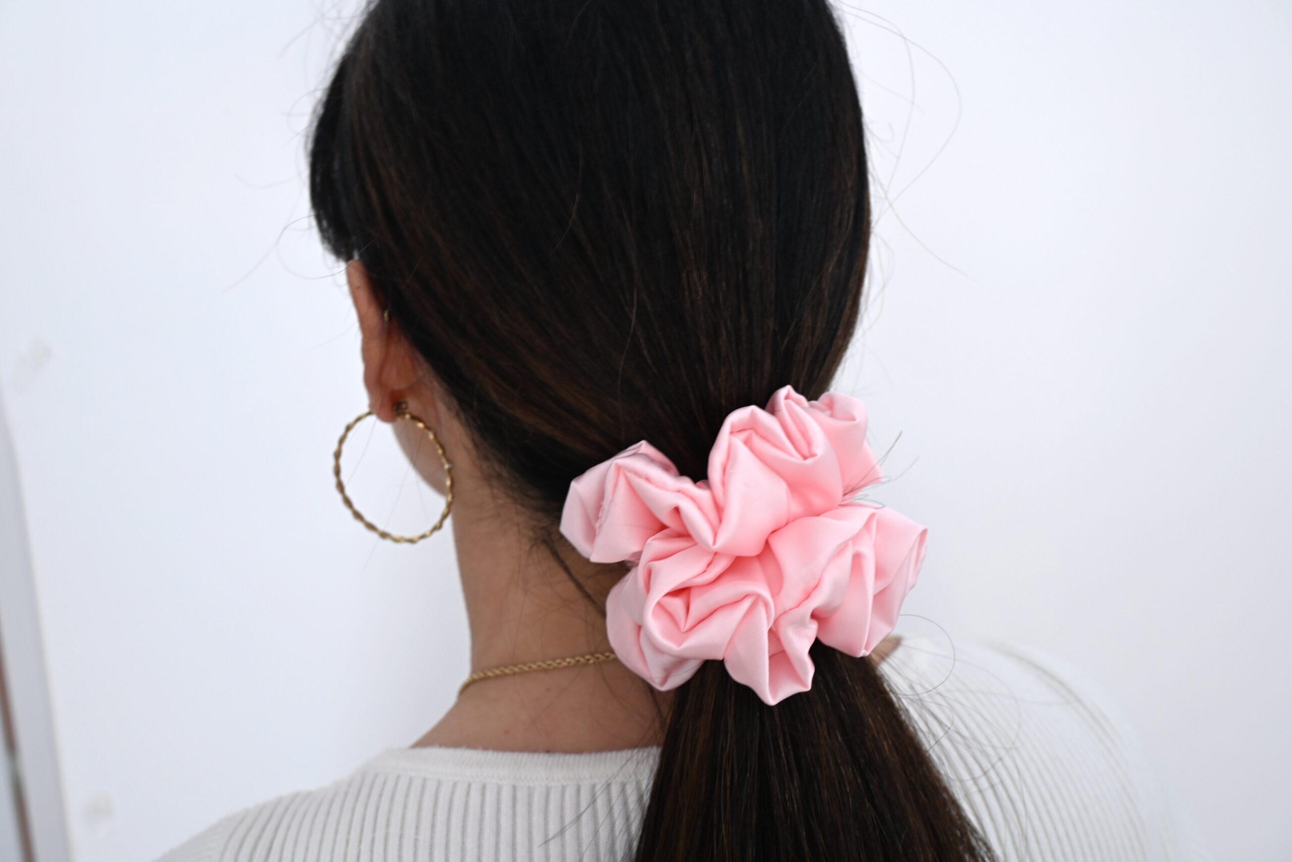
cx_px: 646
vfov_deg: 30.9
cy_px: 431
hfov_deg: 45.0
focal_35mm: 44
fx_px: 1561
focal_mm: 29
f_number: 4.8
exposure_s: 1/6
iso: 200
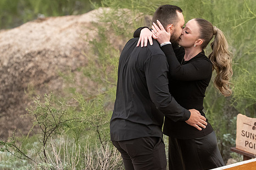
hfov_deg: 7.2
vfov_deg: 4.8
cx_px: 124
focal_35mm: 285
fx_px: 2027
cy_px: 69
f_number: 5.6
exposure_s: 1/640
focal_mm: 200
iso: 2000
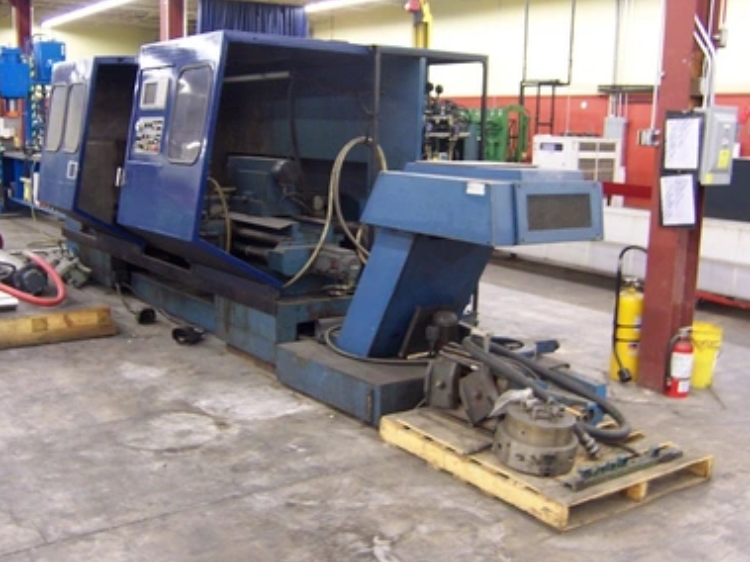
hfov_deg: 49.0
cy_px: 269
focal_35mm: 38
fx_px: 823
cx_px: 358
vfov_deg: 37.7
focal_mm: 5.6
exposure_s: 1/8
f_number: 2.8
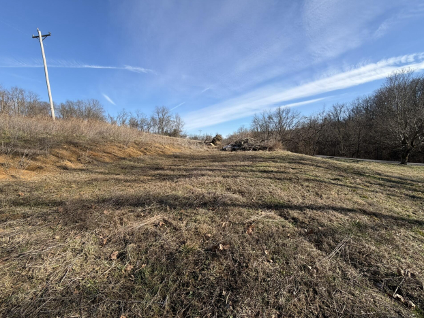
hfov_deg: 98.1
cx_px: 217
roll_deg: +2.4
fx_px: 184
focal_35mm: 15
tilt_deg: -5.7
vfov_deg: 81.7
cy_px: 165
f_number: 2.2
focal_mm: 2.22
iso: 32
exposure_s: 1/770
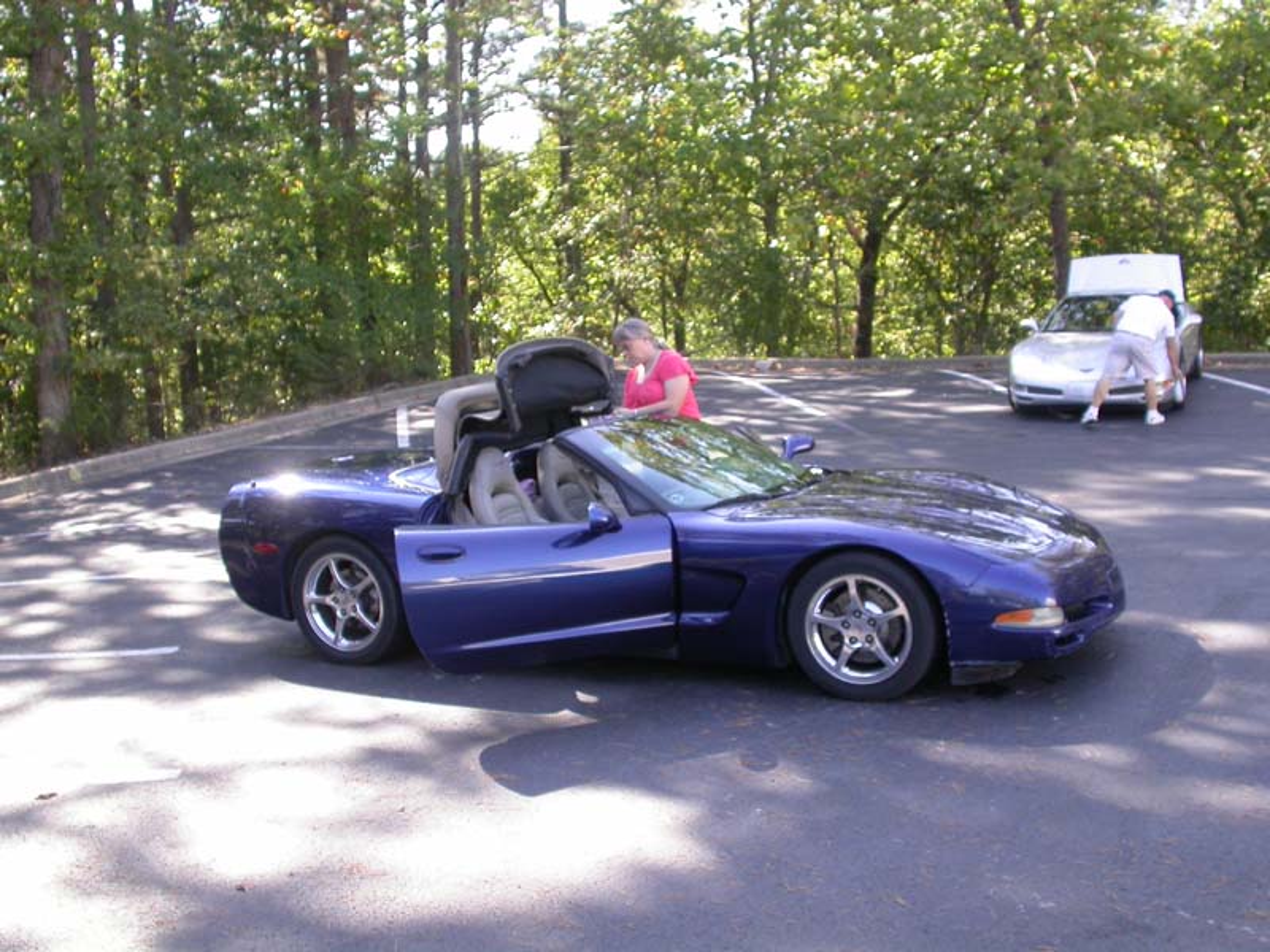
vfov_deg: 37.7
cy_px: 476
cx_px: 635
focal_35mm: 38
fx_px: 1394
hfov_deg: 49.0
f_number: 3.7
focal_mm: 7.85
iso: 100
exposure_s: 1/102
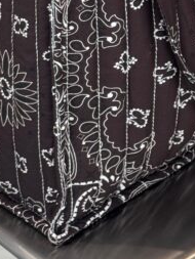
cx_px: 150
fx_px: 1456
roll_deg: -0.2
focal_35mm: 194
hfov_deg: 7.7
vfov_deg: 10.1
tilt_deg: -30.9
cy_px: -11
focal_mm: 6.76
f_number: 1.78
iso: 64
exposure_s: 1/100
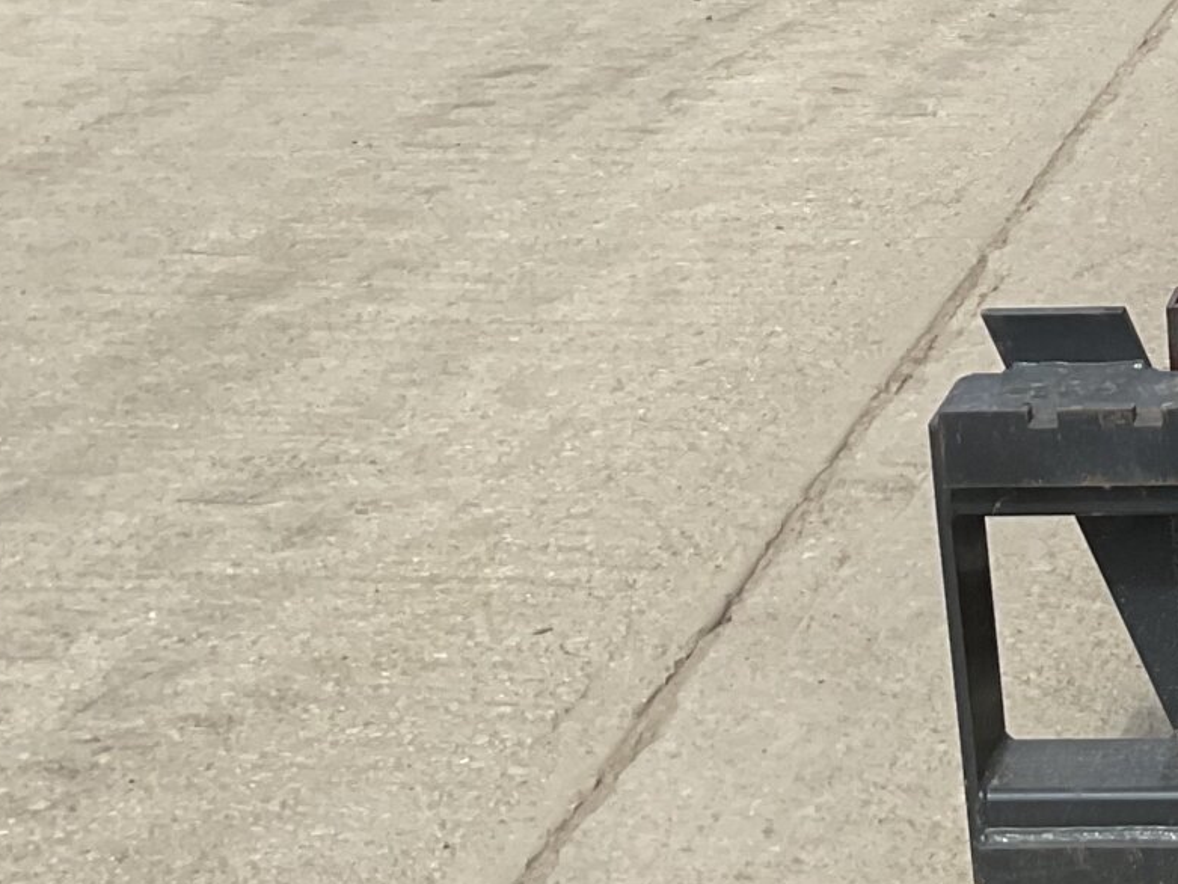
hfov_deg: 18.4
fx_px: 3233
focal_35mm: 95
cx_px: 1739
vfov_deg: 14.8
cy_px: -293
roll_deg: -0.5
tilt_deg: -12.2
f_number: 1.8
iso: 16
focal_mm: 3
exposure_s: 1/1912
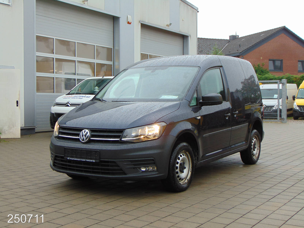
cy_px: 114
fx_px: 439
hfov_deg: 38.2
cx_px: 152
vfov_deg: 29.1
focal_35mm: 50
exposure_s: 1/40
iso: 80
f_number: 3.5
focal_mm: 9
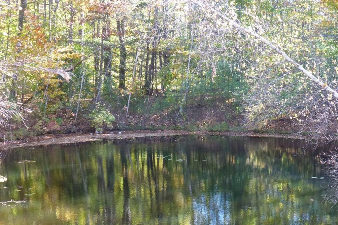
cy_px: 123
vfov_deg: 26.0
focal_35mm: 52
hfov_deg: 38.2
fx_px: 488
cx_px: 171
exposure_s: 1/80
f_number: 4.1
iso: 400
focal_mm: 8.7
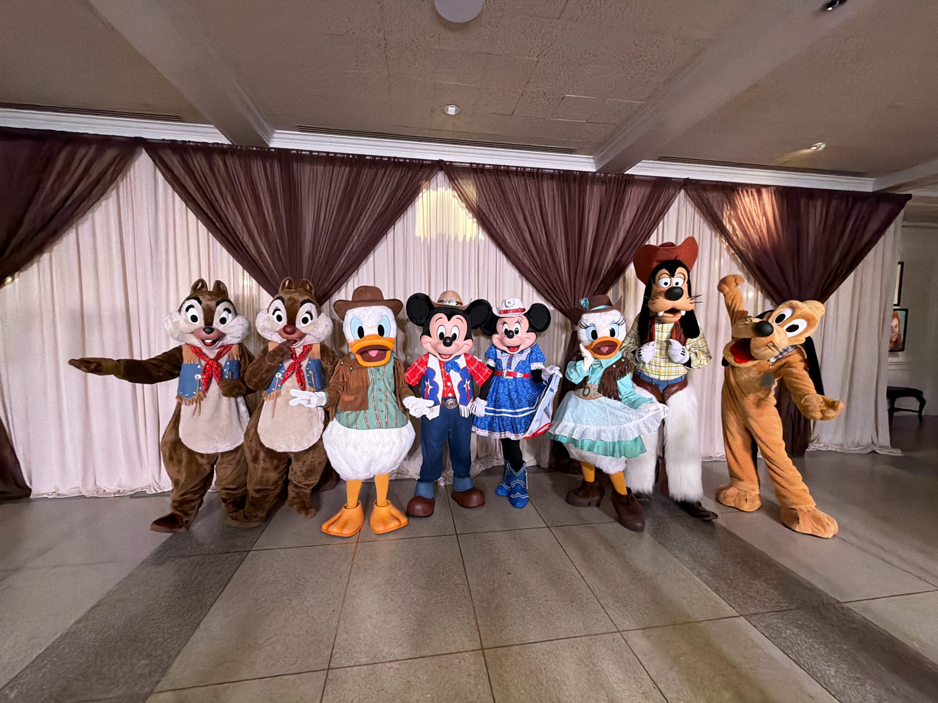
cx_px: 469
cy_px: 352
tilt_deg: -3.5
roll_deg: -0.7
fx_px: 379
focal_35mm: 14
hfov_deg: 102.1
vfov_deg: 85.7
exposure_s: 1/120
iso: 800
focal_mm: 2.22
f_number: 2.2
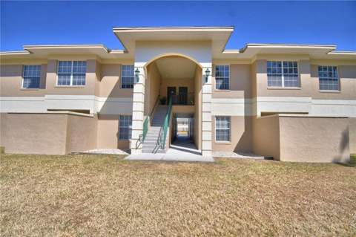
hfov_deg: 100.4
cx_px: 178
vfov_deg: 77.2
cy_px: 118
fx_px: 148
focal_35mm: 15
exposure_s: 1/1600
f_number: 4.5
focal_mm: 10
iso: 100
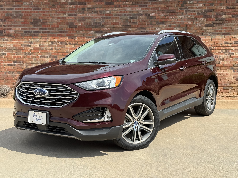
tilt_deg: -3.9
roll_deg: -0.4
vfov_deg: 30.3
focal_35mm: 48
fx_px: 330
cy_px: 89
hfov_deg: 39.7
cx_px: 119
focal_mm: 6.76
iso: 100
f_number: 1.78
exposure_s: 1/2494
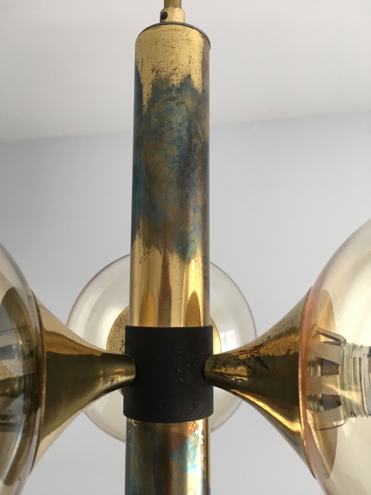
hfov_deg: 48.2
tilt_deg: +7.8
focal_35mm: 29
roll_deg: -0.1
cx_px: 186
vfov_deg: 61.7
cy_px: 248
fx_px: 414
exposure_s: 1/33
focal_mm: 4.15
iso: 32
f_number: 2.2
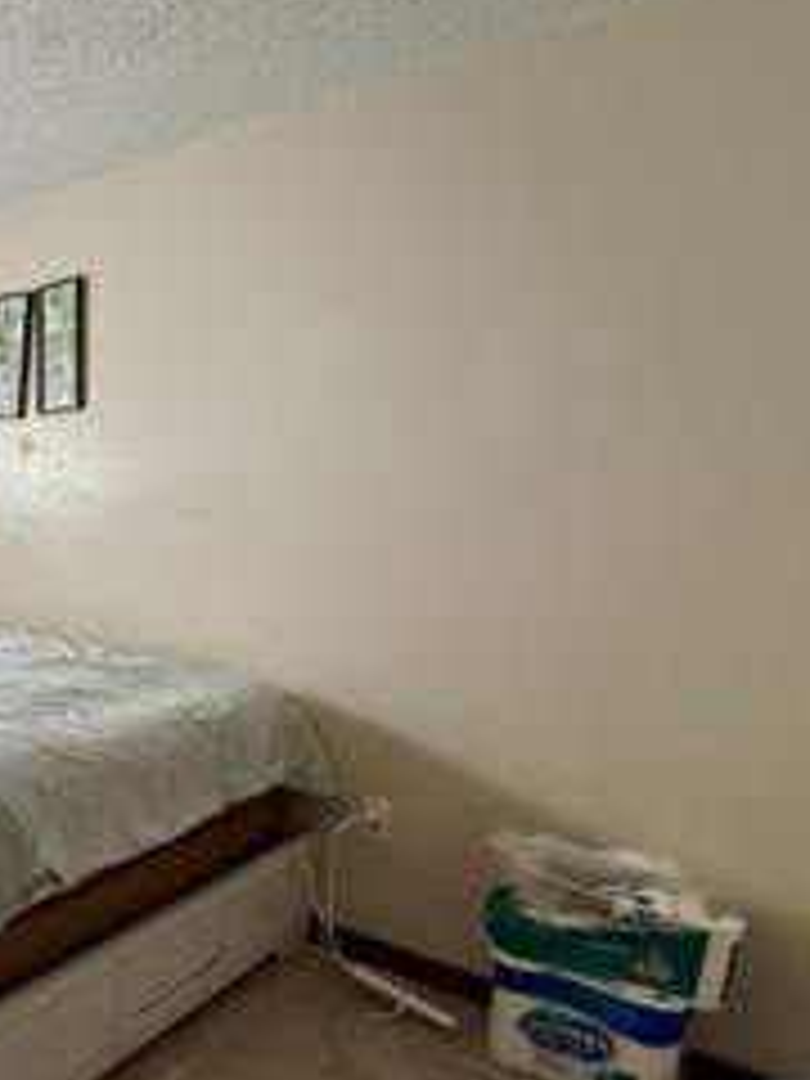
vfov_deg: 63.0
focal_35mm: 28
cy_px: 632
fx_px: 874
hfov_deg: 36.8
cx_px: -184
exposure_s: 1/99
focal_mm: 2.22
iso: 160
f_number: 2.2
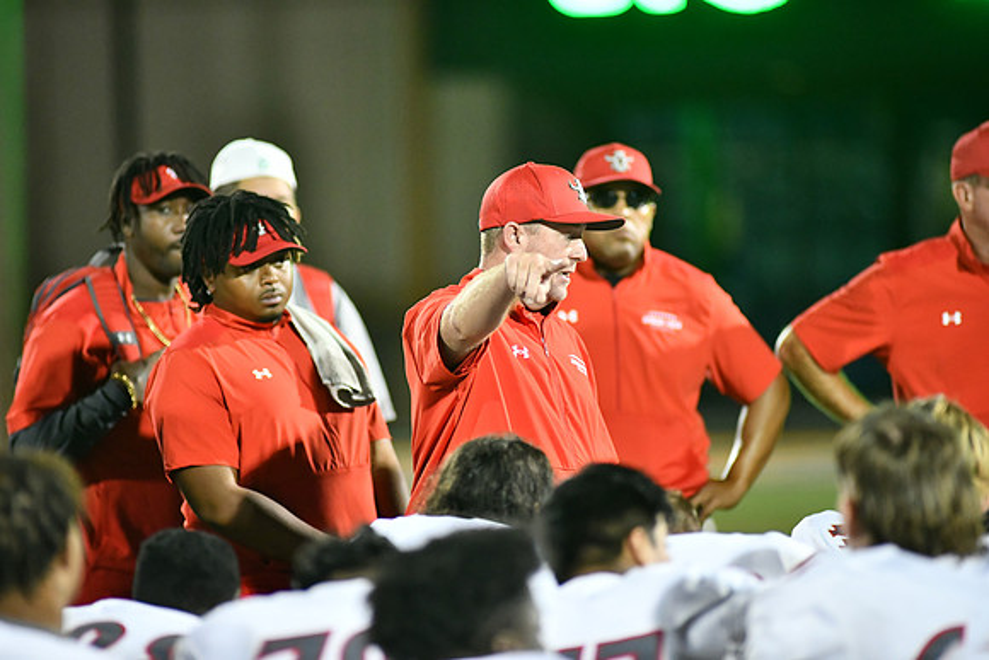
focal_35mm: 300
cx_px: 494
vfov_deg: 4.6
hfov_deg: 6.9
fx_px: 8243
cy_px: 330
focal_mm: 300
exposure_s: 1/1000
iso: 6400
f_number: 2.8
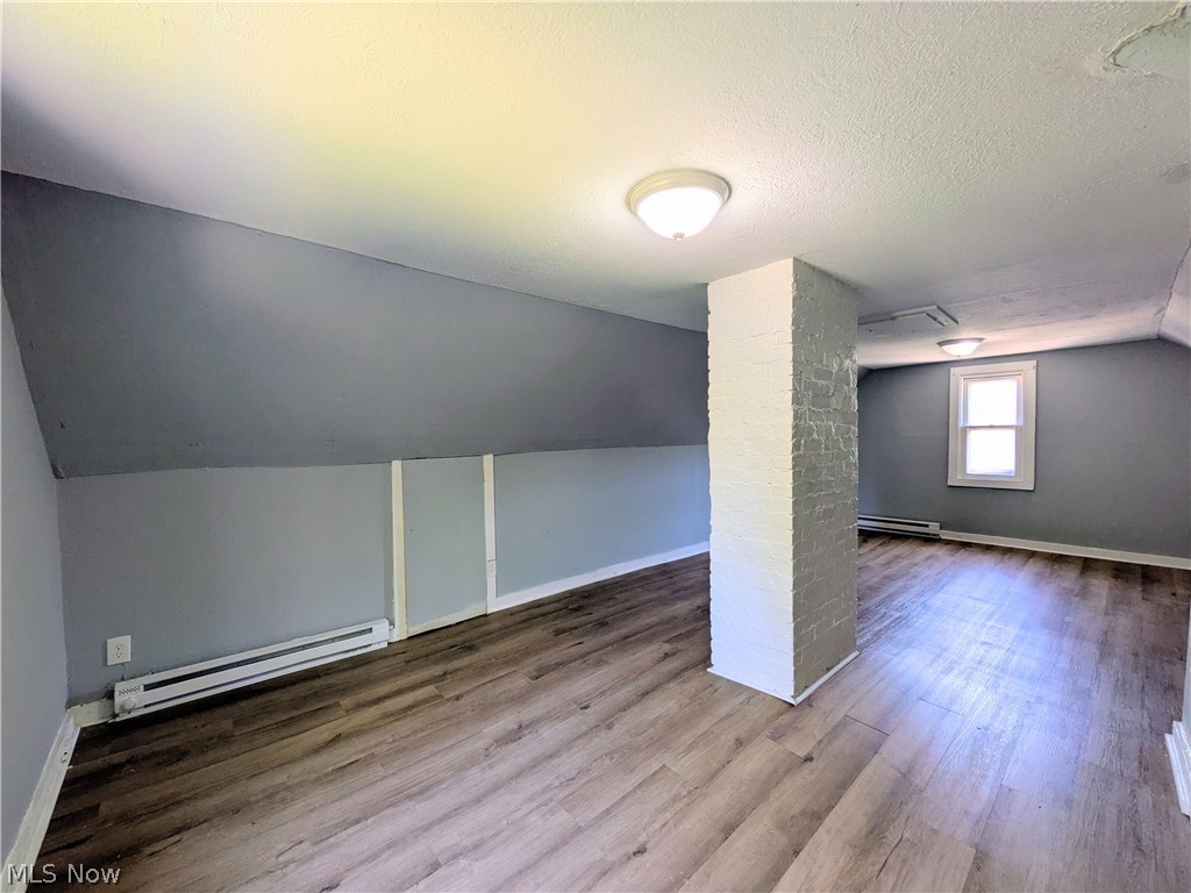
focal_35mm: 14
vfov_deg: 85.7
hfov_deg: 102.1
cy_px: 446
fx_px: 482
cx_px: 596
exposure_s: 1/24
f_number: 2.2
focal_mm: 1.85
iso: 57
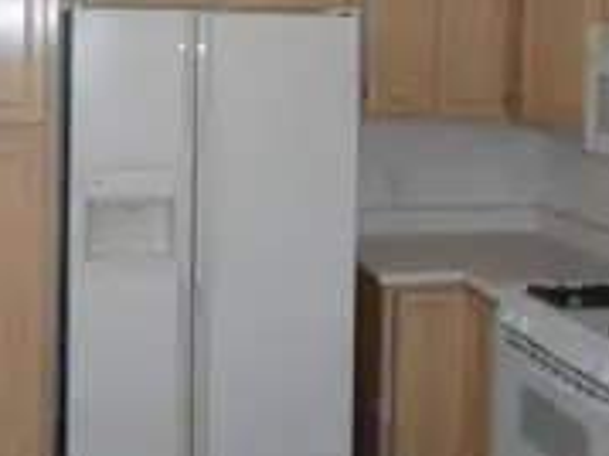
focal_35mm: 56
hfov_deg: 34.2
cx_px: 228
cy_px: 65
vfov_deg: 25.4
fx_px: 985
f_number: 3.7
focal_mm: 4.5
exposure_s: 1/25
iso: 400
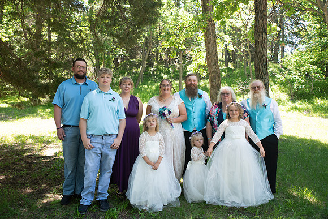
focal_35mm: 29
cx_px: 164
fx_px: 264
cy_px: 110
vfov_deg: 45.0
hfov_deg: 63.6
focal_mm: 29
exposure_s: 1/125
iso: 250
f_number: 5
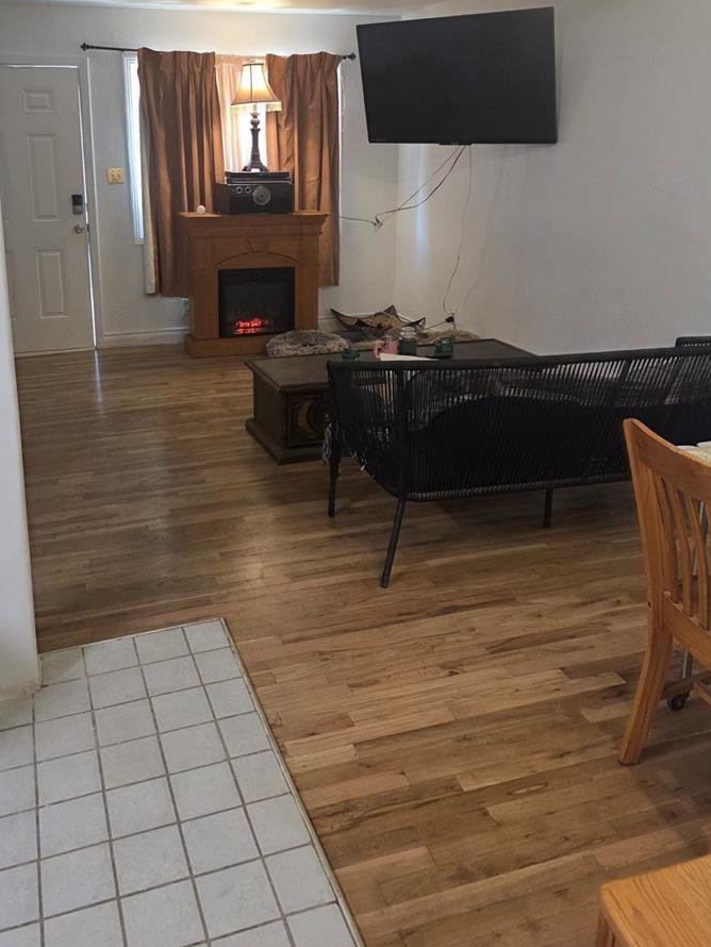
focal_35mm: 31
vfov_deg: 57.5
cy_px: 346
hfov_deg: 45.3
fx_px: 849
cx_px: 293
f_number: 1.7
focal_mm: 6.3
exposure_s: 1/120
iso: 500
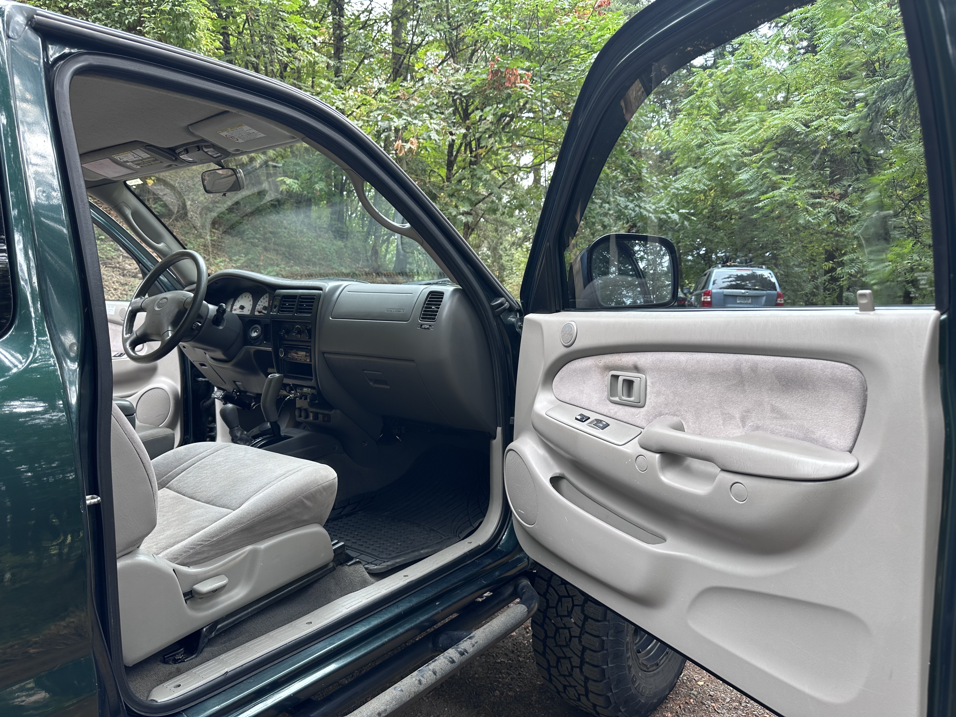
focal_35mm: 24
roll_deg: +1.2
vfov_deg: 56.8
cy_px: 358
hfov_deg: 71.6
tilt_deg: -6.9
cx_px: 478
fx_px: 663
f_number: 1.78
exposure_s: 1/121
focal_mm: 6.86
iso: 50
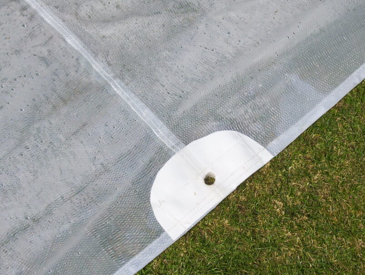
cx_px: 211
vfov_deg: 16.6
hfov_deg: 22.0
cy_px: 153
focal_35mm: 89
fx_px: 940
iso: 80
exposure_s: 1/500
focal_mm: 11.6
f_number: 6.7
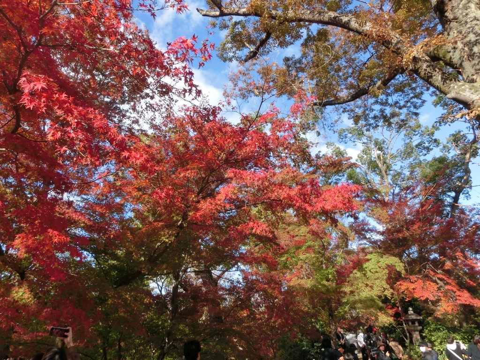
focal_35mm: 24
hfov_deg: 71.6
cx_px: 240
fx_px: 333
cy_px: 180
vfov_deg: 56.8
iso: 80
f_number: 3
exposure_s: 1/500
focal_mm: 4.24
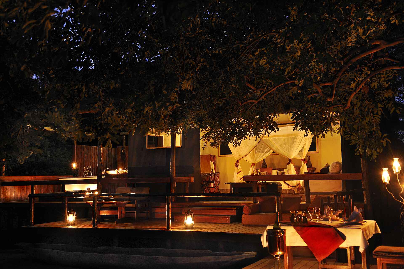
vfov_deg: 33.4
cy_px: 134
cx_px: 202
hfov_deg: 48.5
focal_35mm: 40
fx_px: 449
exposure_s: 1.6
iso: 1250
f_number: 2.8
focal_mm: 40
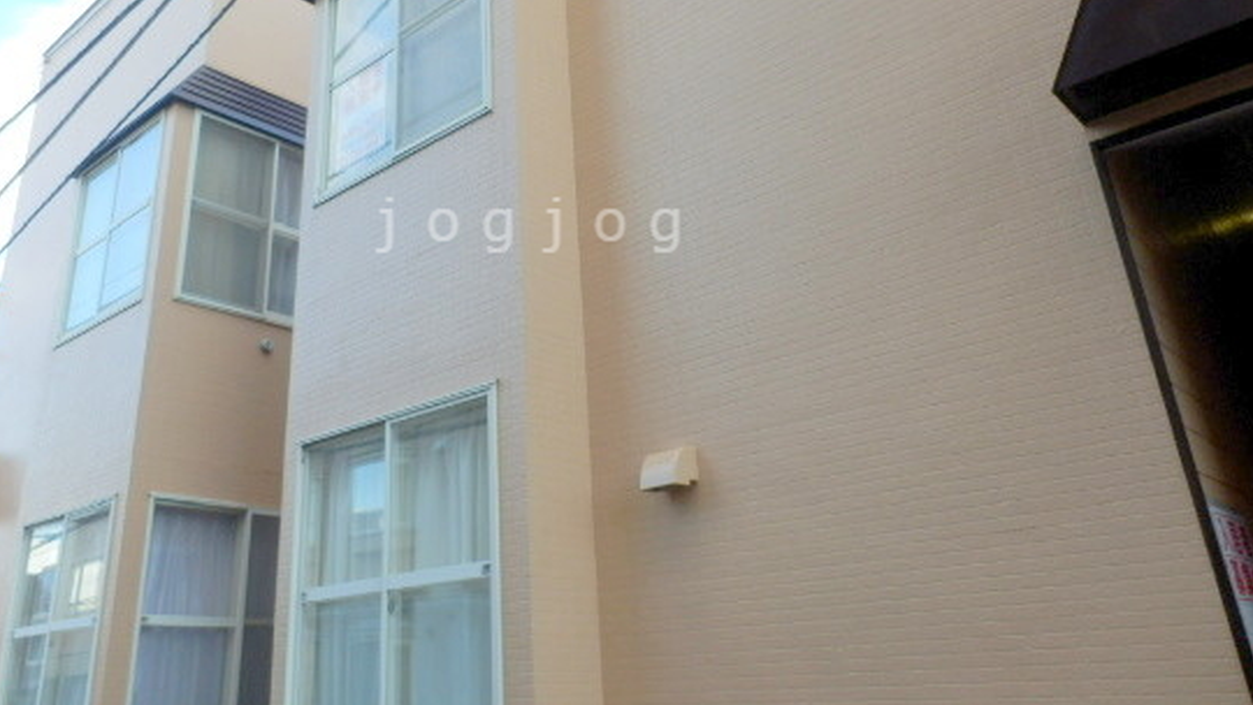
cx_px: 534
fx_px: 1030
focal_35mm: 31
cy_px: 225
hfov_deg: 62.3
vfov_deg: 37.3
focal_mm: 4.2
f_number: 3
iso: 80
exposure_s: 1/160
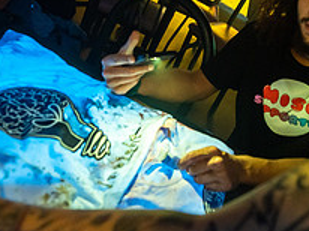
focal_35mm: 38
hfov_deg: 46.5
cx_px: 246
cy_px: 52
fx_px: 339
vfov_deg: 36.6
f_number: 2.8
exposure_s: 1/80
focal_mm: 14
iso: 3200
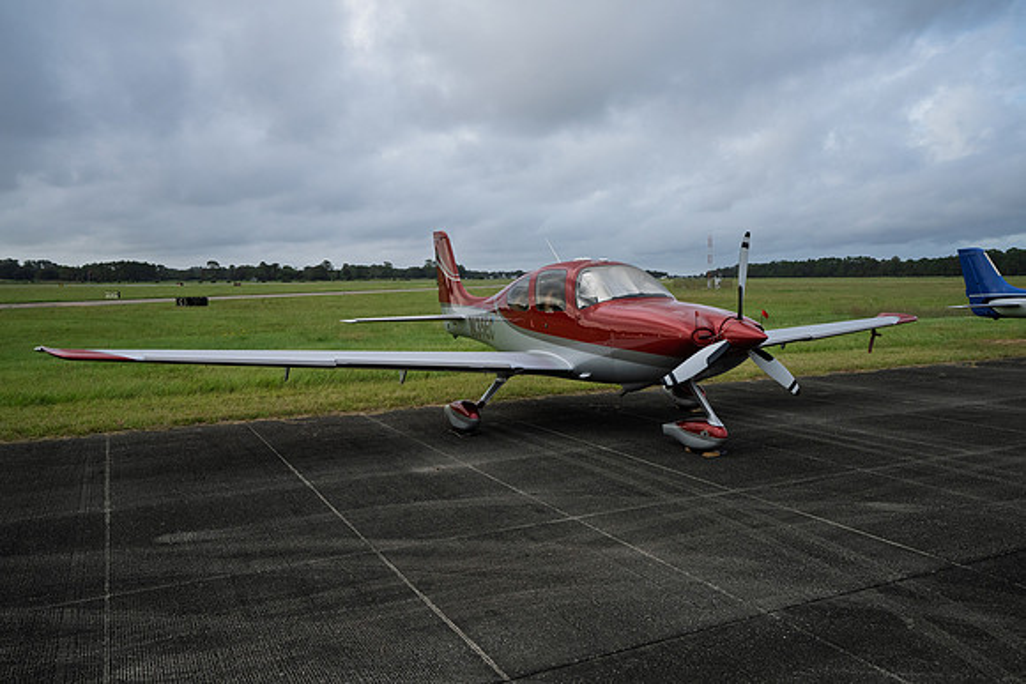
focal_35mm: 28
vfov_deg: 46.4
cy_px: 342
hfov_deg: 65.5
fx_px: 798
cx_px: 513
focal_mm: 28
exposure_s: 1/500
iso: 2000
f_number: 9
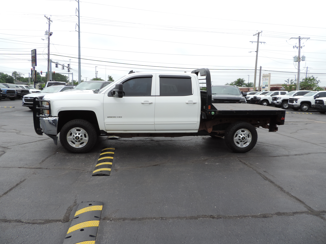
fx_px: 226
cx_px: 163
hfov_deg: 71.6
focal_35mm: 24
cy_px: 122
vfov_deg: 56.8
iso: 80
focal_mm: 4.3
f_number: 3
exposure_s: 1/800
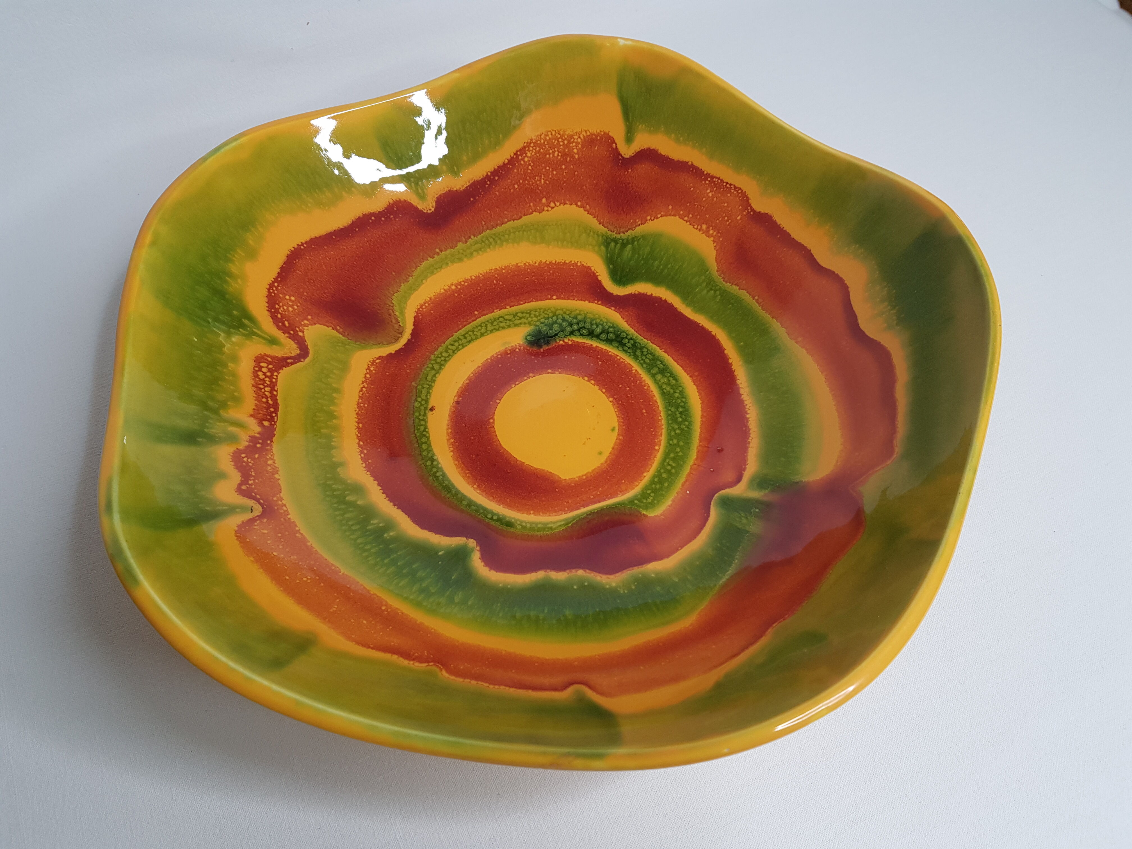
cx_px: 566
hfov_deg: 67.3
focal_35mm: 26
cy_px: 424
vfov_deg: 53.1
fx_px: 850
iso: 80
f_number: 1.7
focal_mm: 4.2
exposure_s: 1/100
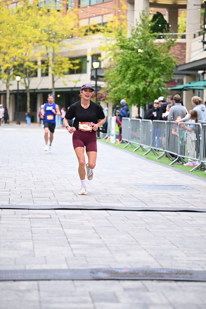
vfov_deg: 21.9
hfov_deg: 14.7
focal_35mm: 93
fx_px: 798
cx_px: 103
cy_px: 154
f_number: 2.8
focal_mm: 93
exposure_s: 1/1600
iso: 1250
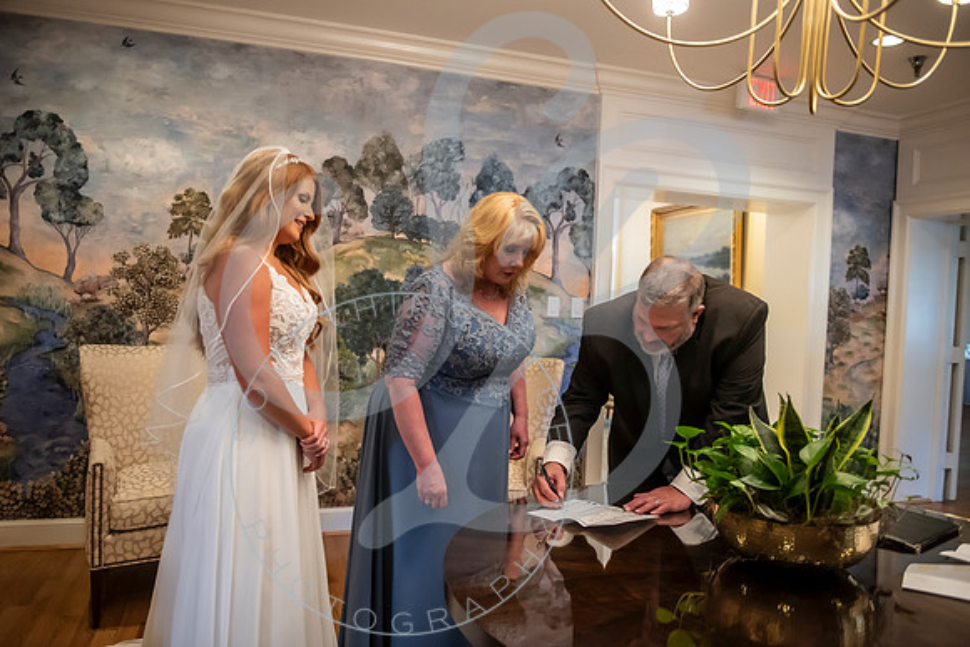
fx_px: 728
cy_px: 324
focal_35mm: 27
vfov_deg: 48.0
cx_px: 485
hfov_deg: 67.4
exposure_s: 1/125
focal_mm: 27
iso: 2500
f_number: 2.8
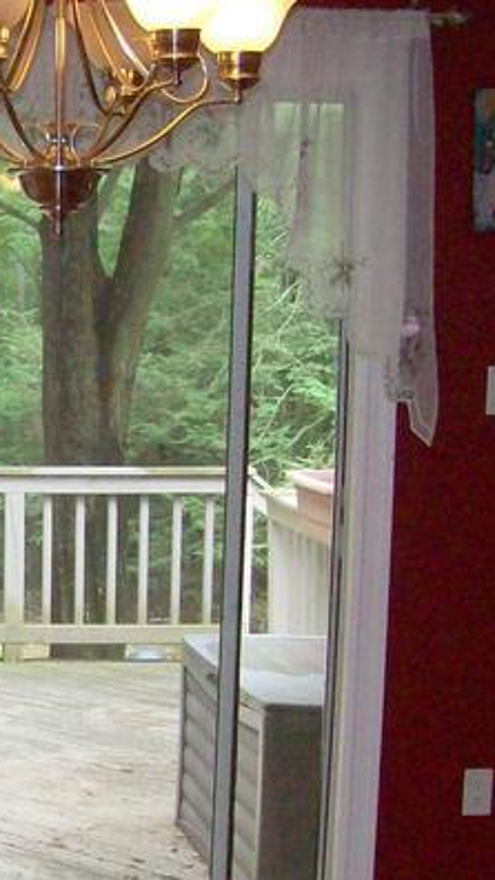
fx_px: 1845
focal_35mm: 79
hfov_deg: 14.7
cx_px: -135
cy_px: 630
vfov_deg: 26.6
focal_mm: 6
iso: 200
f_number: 2.7
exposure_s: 1/81.5
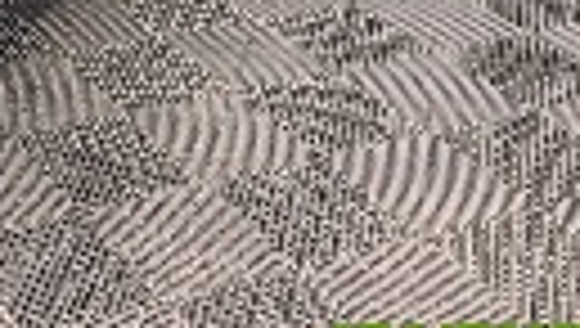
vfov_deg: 13.4
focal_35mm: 84
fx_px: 1294
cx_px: -270
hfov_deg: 21.5
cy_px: -207
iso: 320
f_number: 1.78
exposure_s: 1/58
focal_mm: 6.76
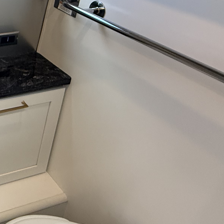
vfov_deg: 37.6
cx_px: -77
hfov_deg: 30.3
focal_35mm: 42
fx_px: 307
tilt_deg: -25.2
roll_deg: -0.1
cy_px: 26
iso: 250
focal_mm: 2.22
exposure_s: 1/100
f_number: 2.2
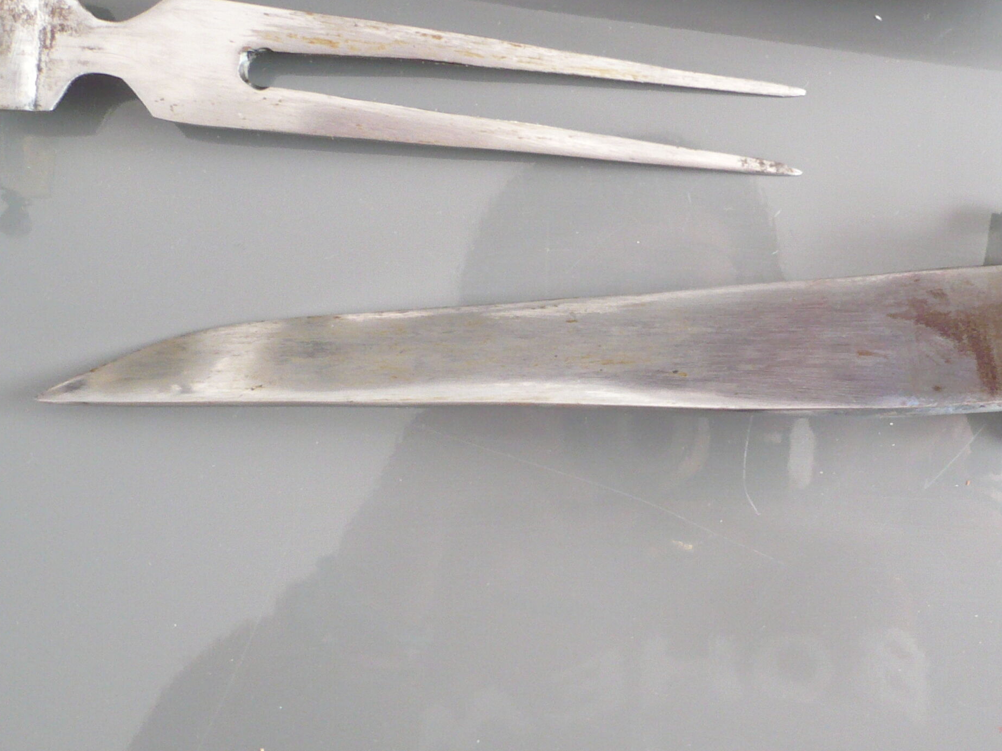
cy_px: 421
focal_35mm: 58
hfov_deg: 32.3
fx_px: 1679
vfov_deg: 25.2
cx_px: 814
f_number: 2.8
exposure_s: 1/15
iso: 200
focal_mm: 5.8
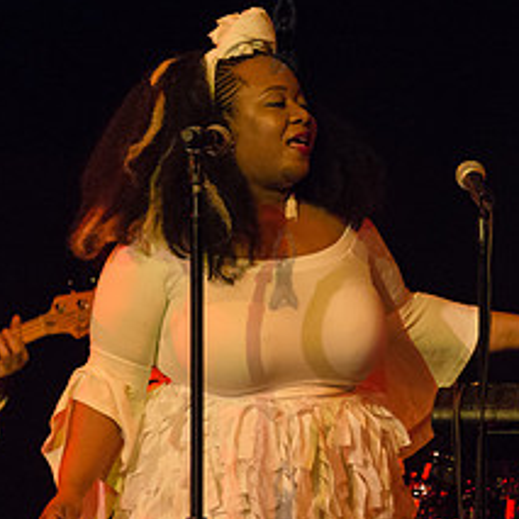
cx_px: 283
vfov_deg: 4.1
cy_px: 267
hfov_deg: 4.1
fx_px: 7260
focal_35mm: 428
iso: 4000
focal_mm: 185
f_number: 2.8
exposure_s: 1/320
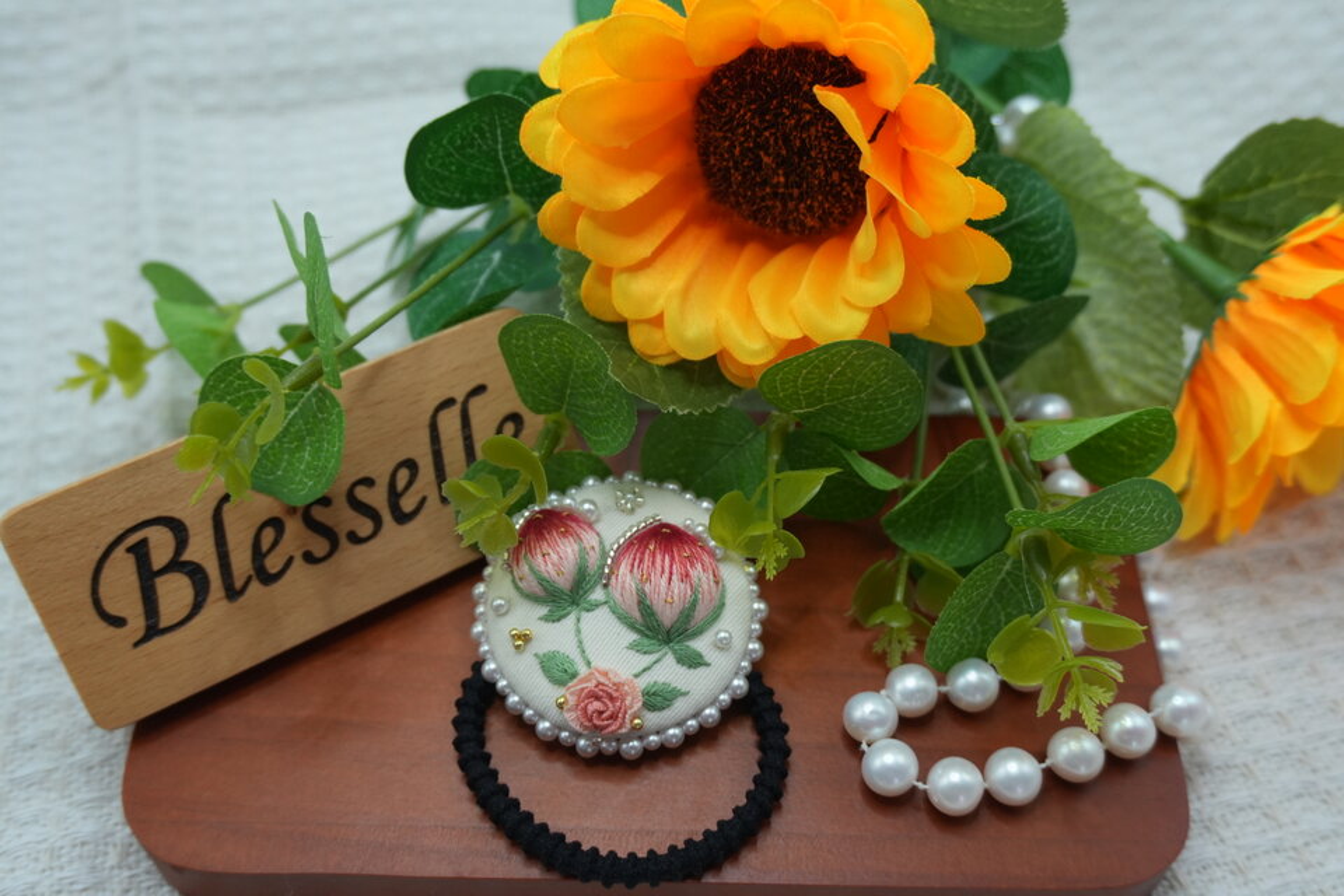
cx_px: 672
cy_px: 448
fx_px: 1344
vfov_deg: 36.9
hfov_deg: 53.1
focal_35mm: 36
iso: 640
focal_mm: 24
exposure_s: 1/160
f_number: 4.5
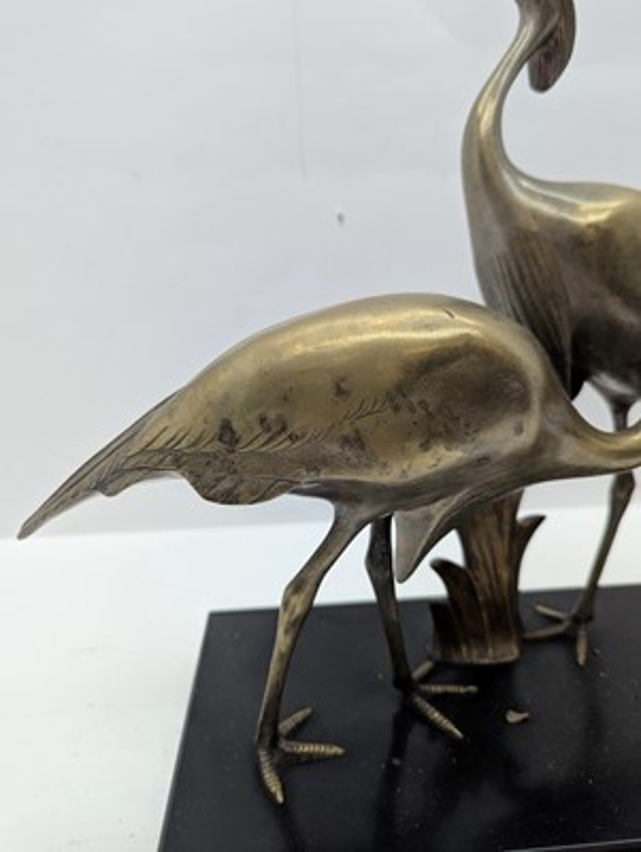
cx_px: 320
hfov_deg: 56.9
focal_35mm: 24
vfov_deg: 71.5
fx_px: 591
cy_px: 426
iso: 413
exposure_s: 1/476
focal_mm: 6.81
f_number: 1.85
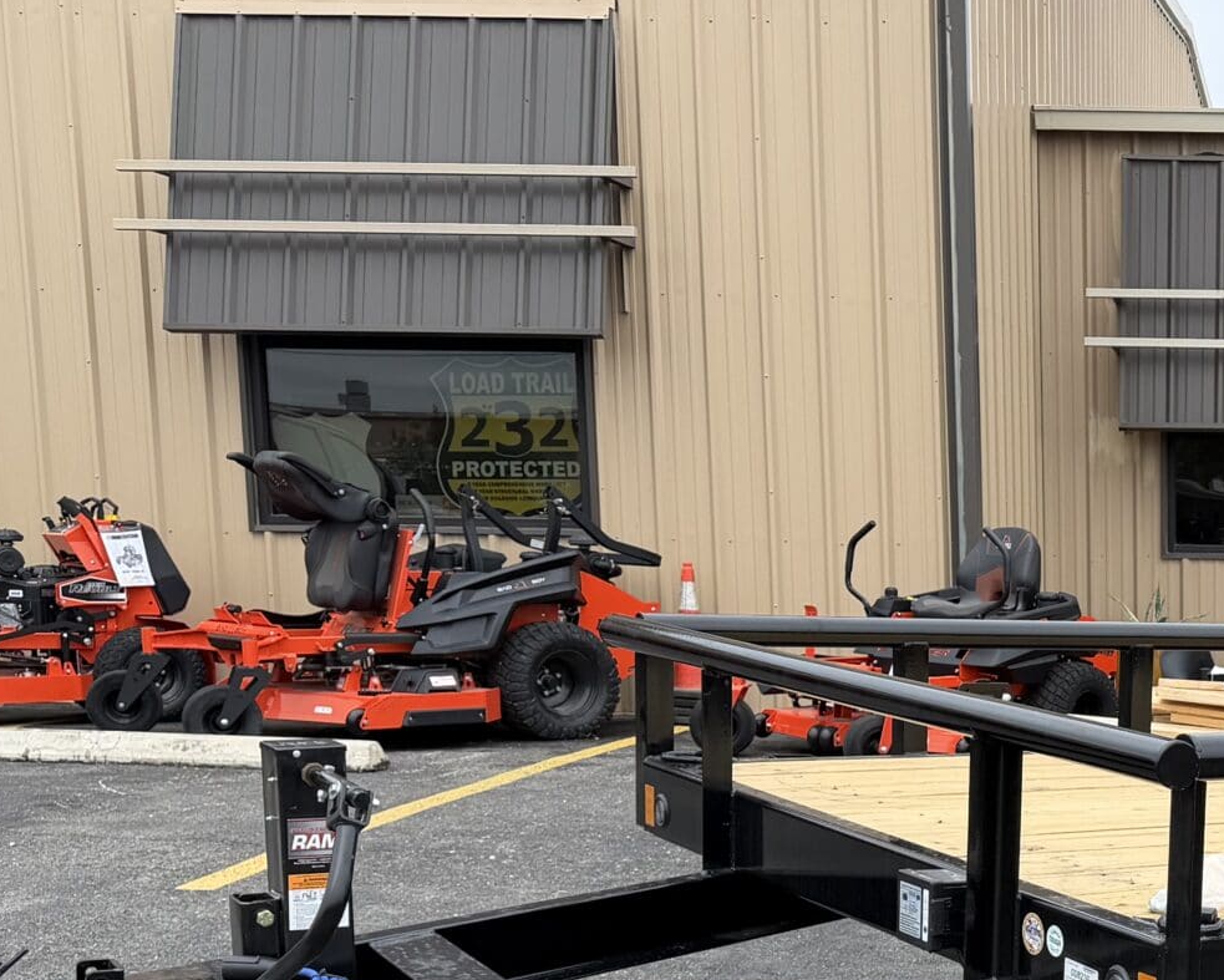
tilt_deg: -9.3
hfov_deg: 28.1
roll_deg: -1.0
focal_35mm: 61
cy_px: 910
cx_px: 1358
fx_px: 2210
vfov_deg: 24.2
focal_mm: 6.76
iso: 80
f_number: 1.78
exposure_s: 1/2299
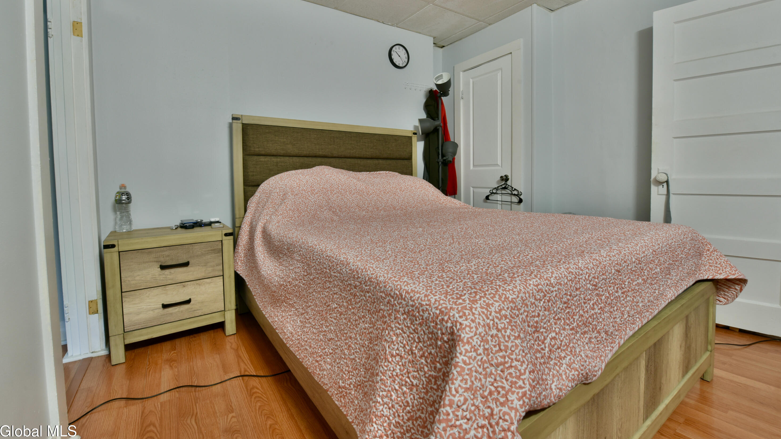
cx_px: 397
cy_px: 189
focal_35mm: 15
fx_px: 311
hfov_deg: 103.0
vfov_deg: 70.2
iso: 800
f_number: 11
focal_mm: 14
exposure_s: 1/5
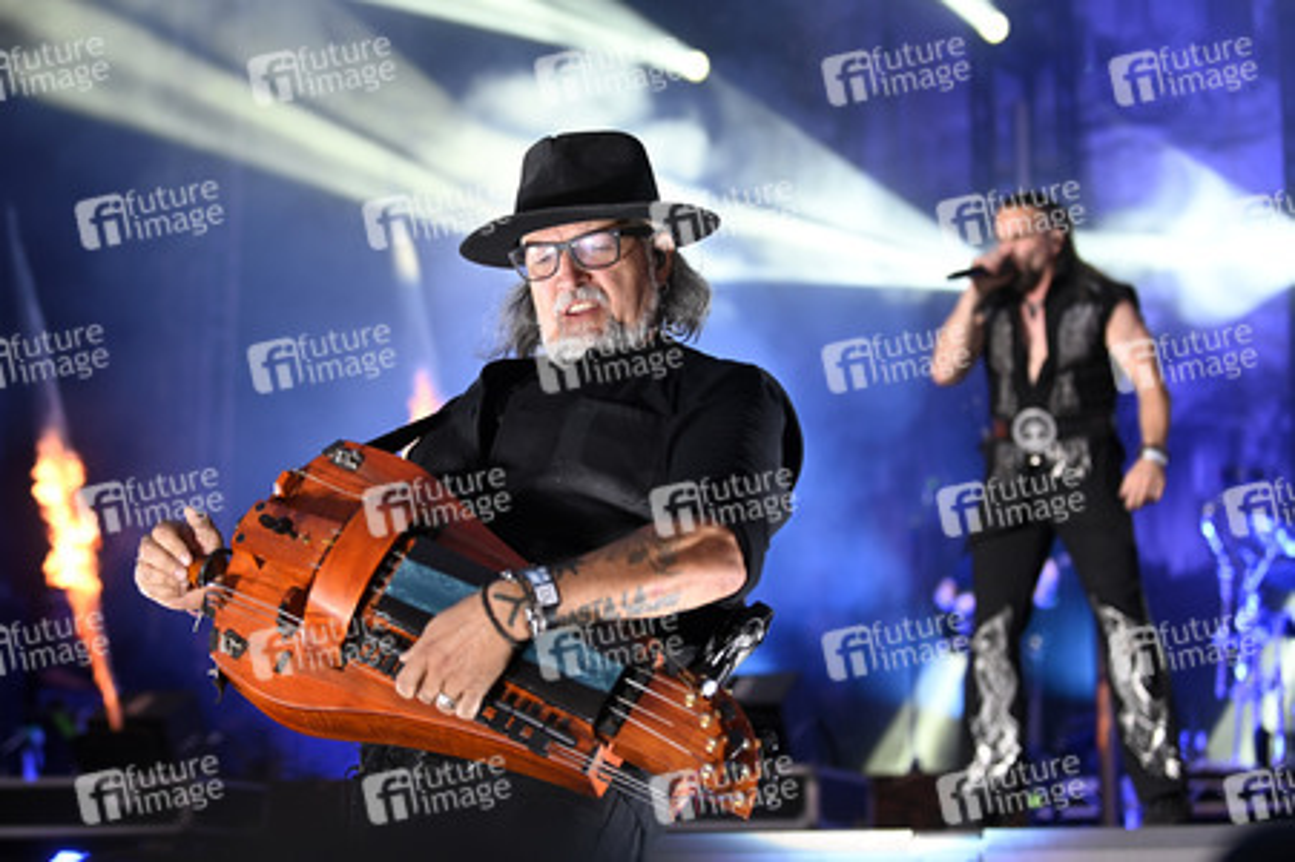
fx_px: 2696
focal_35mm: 75
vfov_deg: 18.2
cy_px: 431
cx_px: 648
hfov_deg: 27.0
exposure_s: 1/400
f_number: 3.2
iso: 800
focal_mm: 75
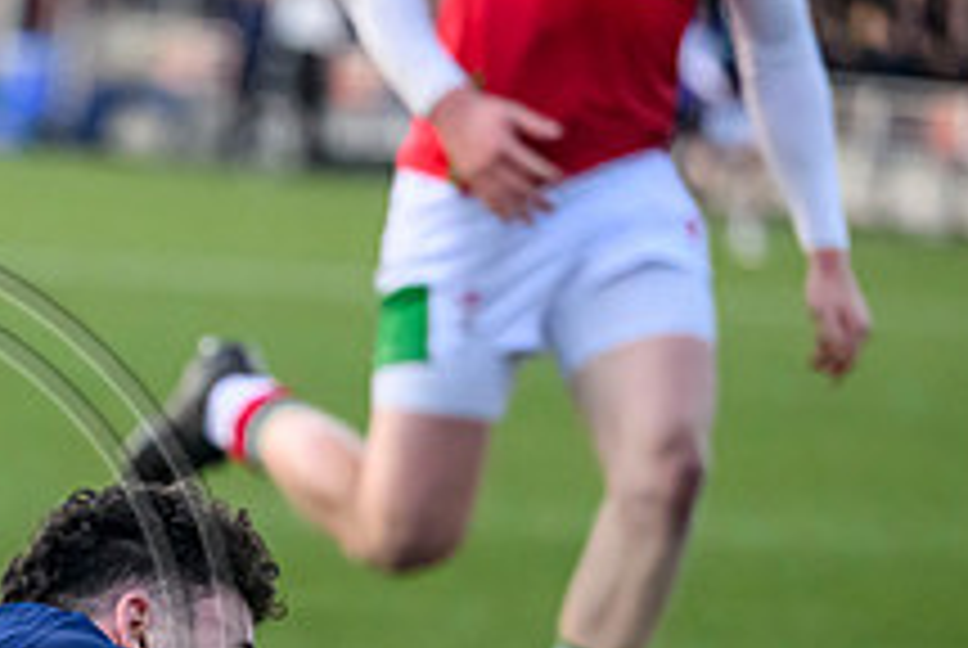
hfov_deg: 5.2
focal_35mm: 391
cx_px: -221
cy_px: 673
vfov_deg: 3.5
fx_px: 10528
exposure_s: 1/4000
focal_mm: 145
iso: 6400
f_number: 2.8
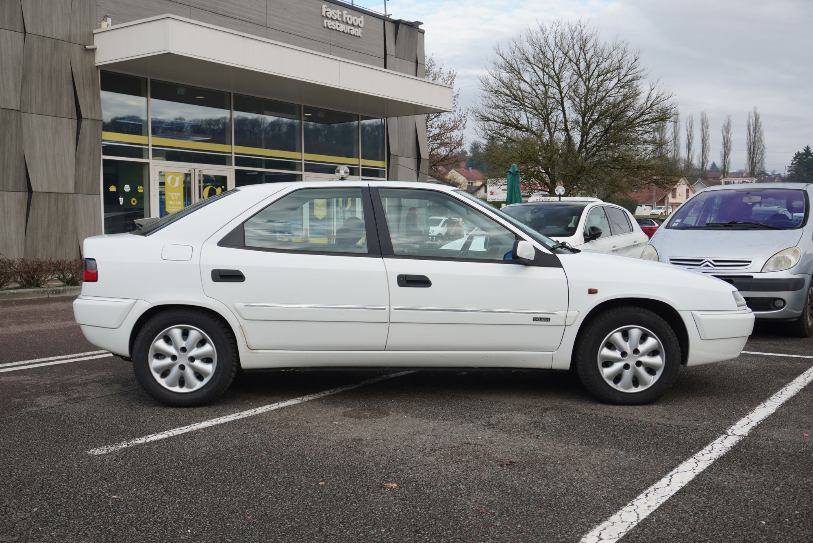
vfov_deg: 35.5
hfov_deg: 51.3
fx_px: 847
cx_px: 406
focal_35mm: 38
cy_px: 272
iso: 100
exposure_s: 1/60
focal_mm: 25
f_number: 5.6
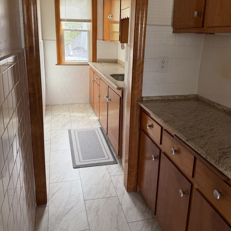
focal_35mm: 29
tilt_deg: -12.1
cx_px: 117
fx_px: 219
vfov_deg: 55.1
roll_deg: -0.9
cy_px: 90
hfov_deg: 55.6
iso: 125
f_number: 1.78
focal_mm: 6.76
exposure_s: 1/132
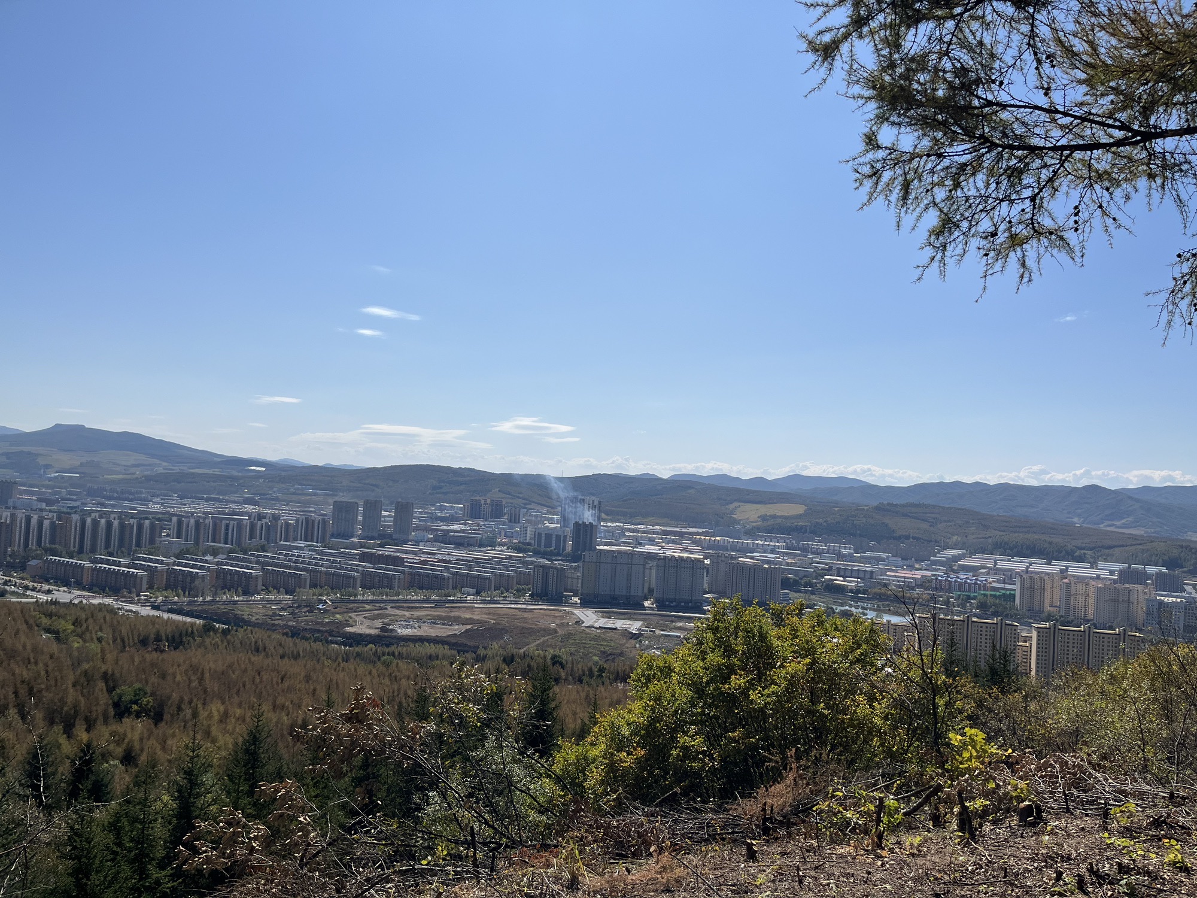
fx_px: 899
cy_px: 449
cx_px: 598
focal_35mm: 26
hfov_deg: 67.3
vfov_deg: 53.1
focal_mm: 5.1
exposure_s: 1/9091
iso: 50
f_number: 1.6
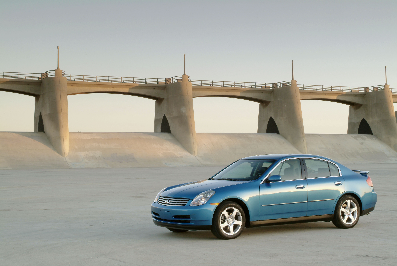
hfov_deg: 31.9
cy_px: 133
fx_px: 696
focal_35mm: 63
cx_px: 198
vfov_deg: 21.6
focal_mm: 42
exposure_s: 1/2
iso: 100
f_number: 16
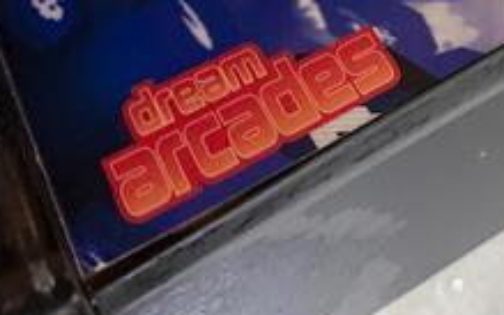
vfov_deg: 19.2
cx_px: 450
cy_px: -110
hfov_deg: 31.5
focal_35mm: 62
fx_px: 852
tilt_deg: -47.6
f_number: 1.78
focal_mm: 6.76
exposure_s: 1/40
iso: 1000
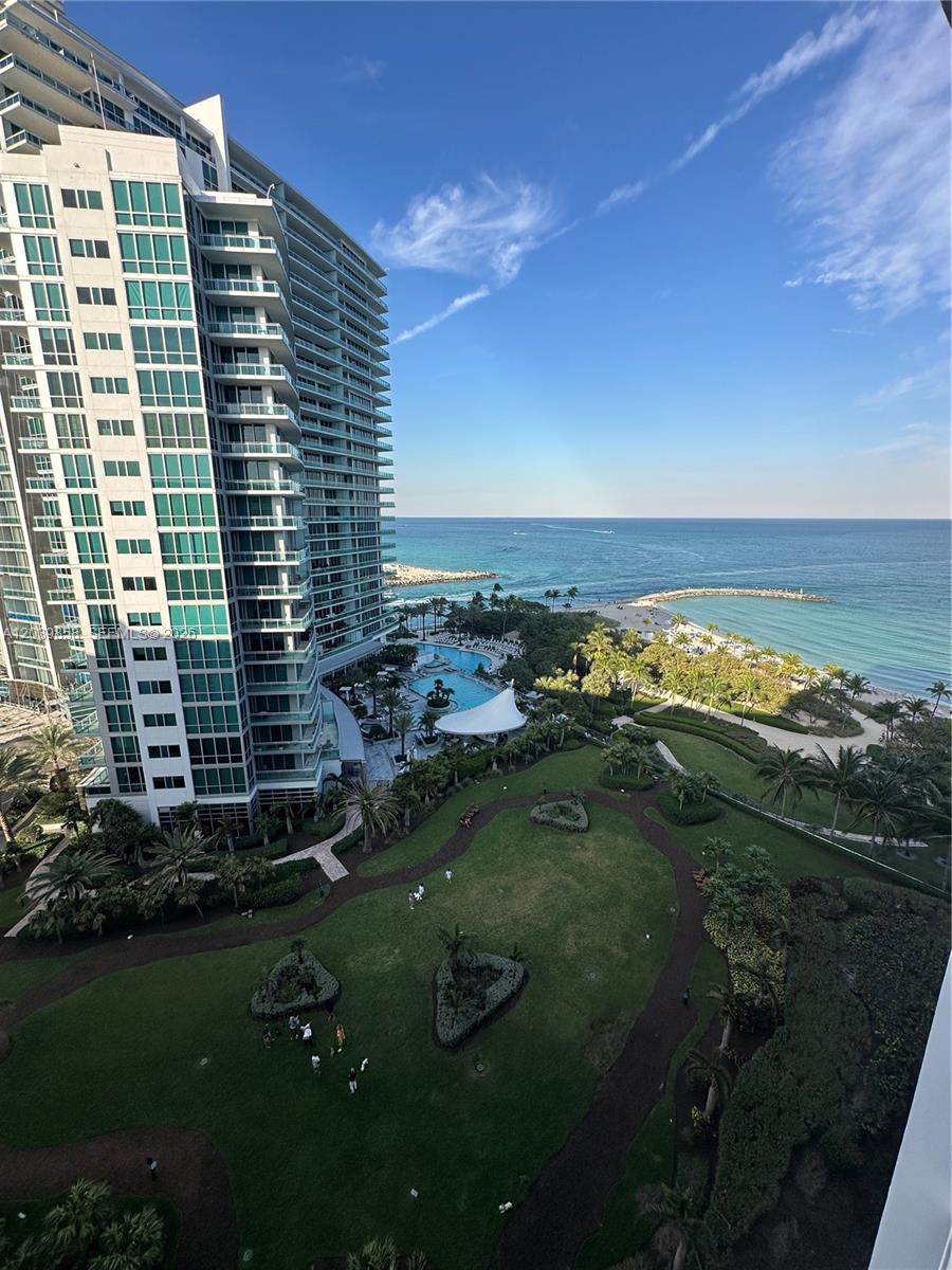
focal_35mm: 14
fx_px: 513
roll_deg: +0.2
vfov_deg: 102.1
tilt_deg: -13.4
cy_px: 635
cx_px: 476
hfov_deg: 85.7
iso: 40
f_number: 2.2
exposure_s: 1/1043
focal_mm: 2.22
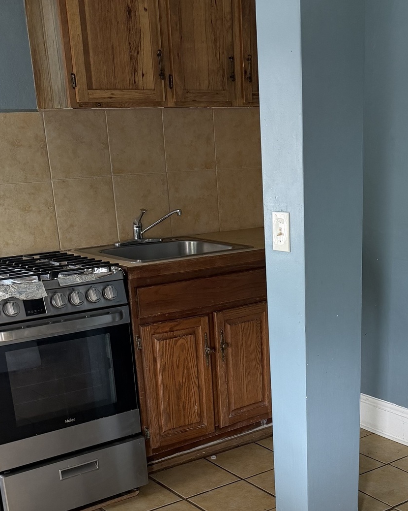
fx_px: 785
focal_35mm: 52
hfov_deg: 28.9
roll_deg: +2.1
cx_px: 280
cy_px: 440
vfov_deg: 34.4
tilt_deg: -22.3
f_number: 1.78
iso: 200
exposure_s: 1/69
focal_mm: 6.76
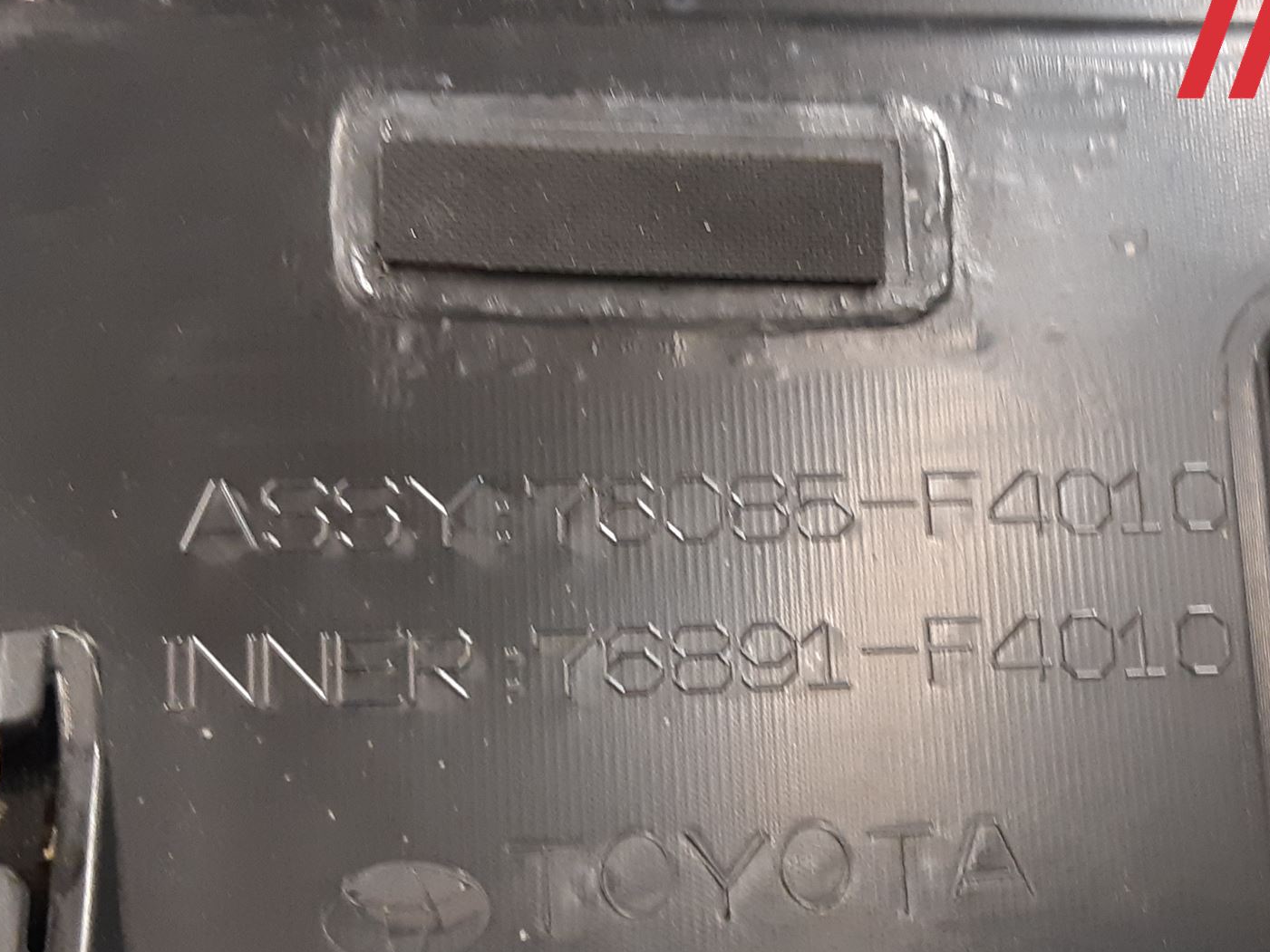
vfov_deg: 37.3
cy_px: 641
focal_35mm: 38
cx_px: 805
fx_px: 1394
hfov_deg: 48.4
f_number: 1.7
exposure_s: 1/33
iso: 200
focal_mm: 3.93
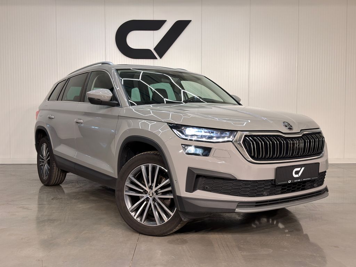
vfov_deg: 39.7
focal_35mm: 36
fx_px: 370
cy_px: 134
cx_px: 178
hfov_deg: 51.4
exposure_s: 1/50
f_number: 1.78
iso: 50
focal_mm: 6.76
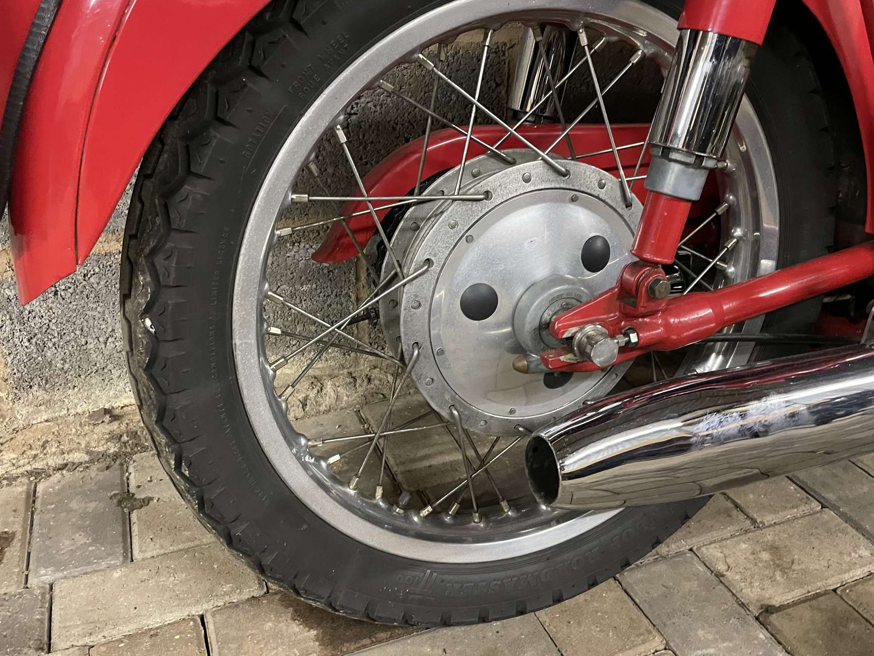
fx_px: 758
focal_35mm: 30
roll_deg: -1.2
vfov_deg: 46.7
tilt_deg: -24.3
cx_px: 444
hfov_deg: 60.0
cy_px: 299
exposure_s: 1/25
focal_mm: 4.2
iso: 500
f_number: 1.6
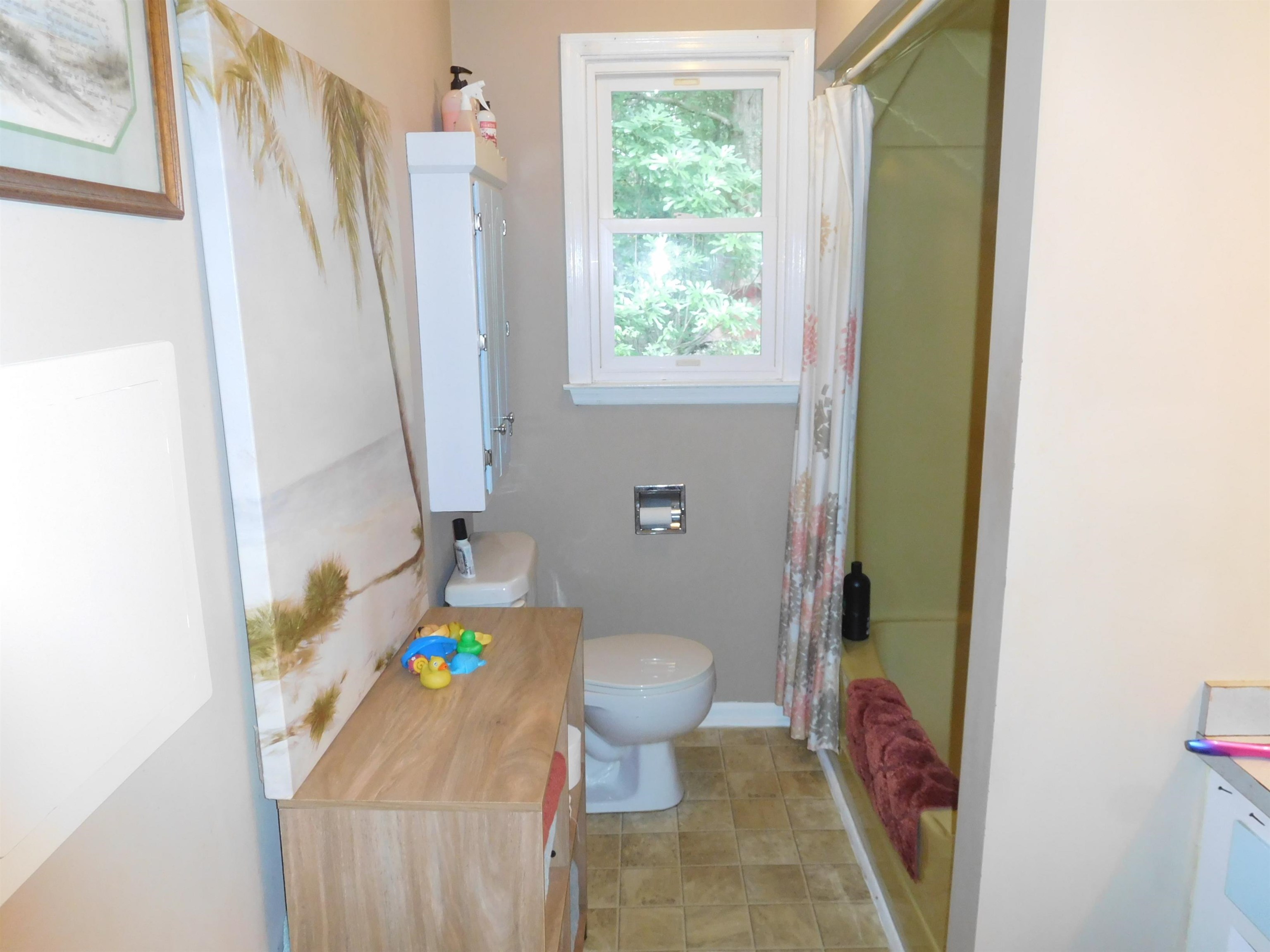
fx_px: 917
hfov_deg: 69.4
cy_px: 476
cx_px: 635
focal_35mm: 25
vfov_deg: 54.9
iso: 320
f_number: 3.4
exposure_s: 1/30
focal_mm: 4.5
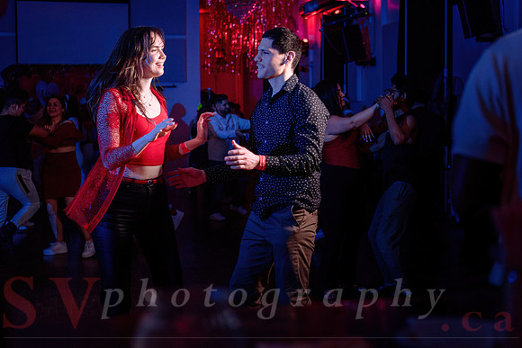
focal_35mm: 60
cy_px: 166
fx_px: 864
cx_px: 299
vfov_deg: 22.8
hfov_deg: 33.6
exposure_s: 1/100
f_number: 2.8
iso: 500
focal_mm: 52
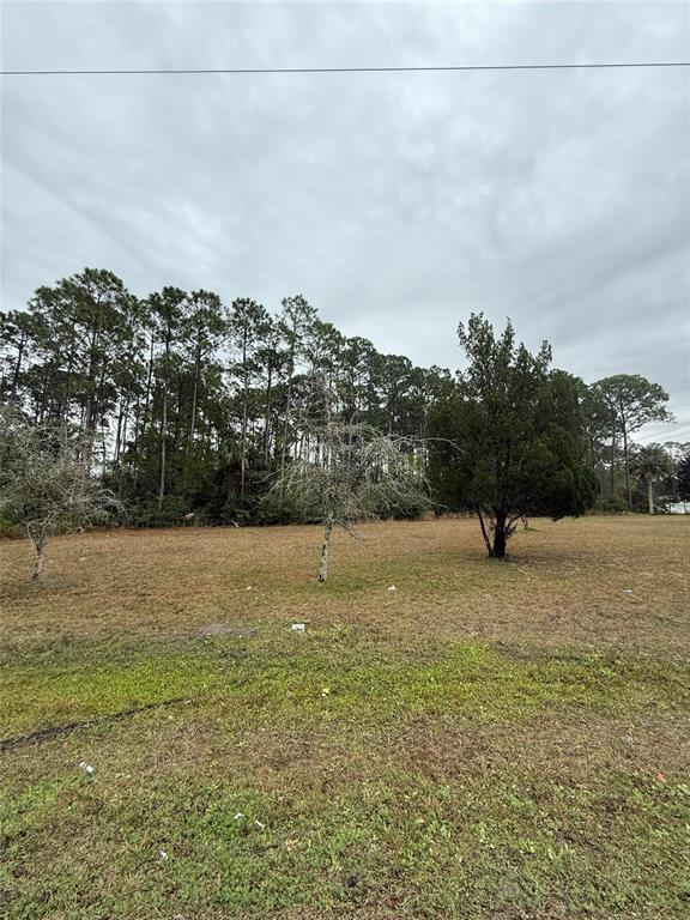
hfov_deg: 85.7
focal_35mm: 14
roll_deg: +0.1
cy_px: 460
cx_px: 345
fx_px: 372
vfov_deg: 102.1
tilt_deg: +7.6
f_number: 2.2
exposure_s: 1/540
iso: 50
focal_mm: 2.22
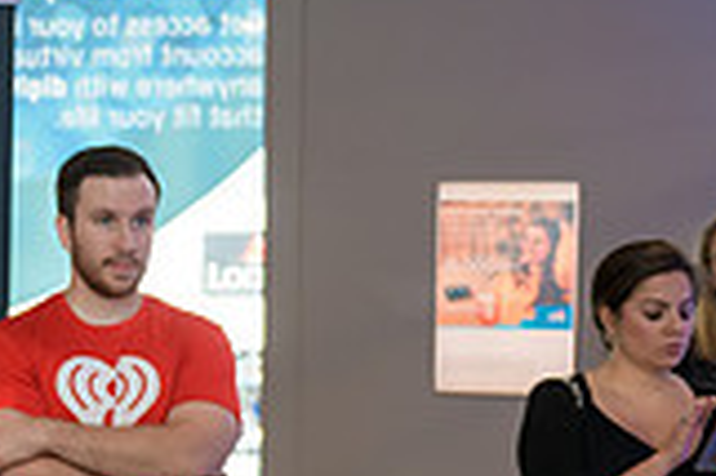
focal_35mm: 130
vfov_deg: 10.5
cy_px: 331
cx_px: -351
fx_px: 2583
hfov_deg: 14.7
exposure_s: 1/125
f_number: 3.2
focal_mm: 36
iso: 400
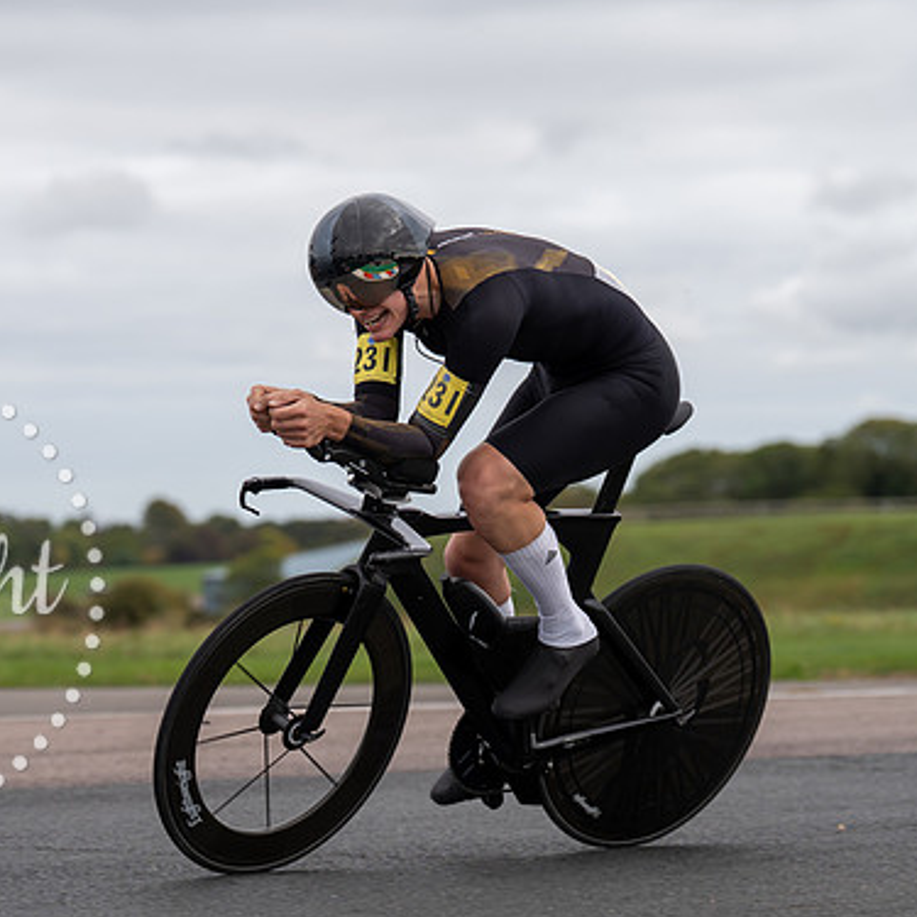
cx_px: 254
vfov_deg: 12.7
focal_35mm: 138
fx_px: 4136
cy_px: 463
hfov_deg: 12.6
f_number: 3.5
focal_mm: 105
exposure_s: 1/1000
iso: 125
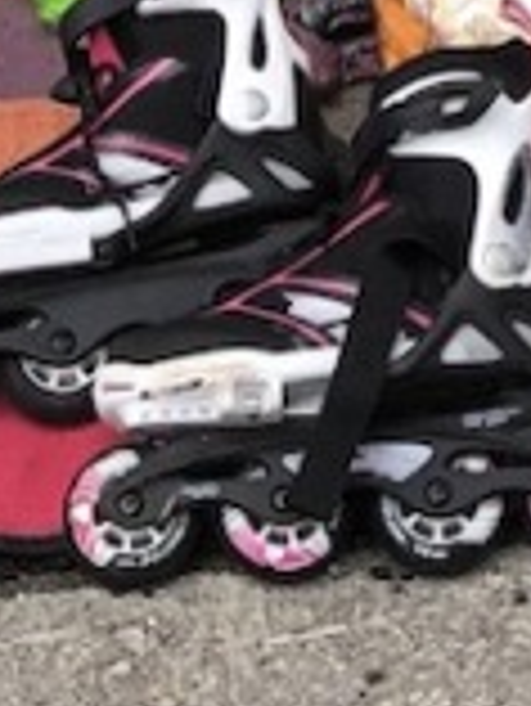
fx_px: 4371
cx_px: 554
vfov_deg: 8.2
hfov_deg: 6.9
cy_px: -1178
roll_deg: +0.3
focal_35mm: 214
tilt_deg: -14.7
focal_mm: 3.99
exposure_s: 1/322
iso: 20
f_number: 1.8
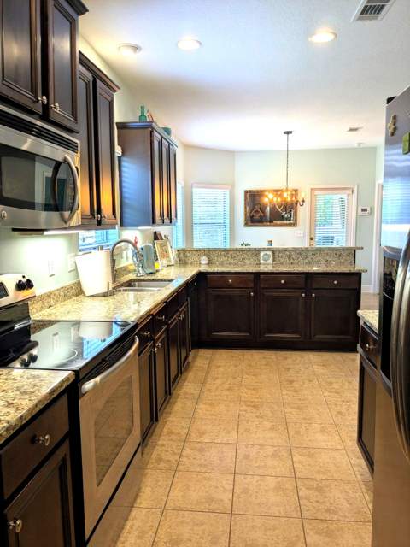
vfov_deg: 65.3
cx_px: 205
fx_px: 426
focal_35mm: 27
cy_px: 274
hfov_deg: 51.4
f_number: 1.73
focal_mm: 4.38
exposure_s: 1/120
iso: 57
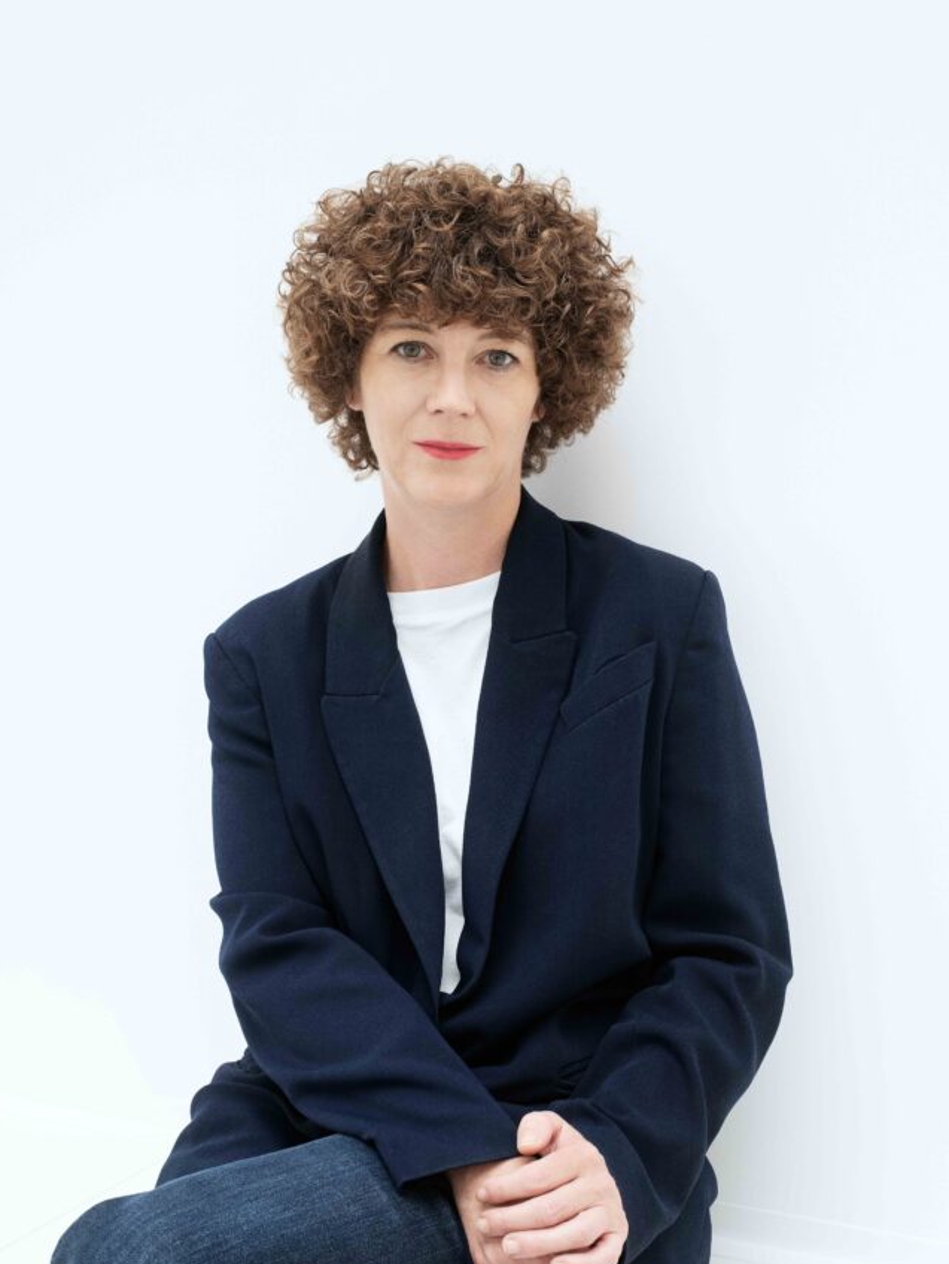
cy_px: 689
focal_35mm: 47
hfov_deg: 30.9
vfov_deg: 40.4
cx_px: 456
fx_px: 1718
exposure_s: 1/125
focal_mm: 55
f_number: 10
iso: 1600
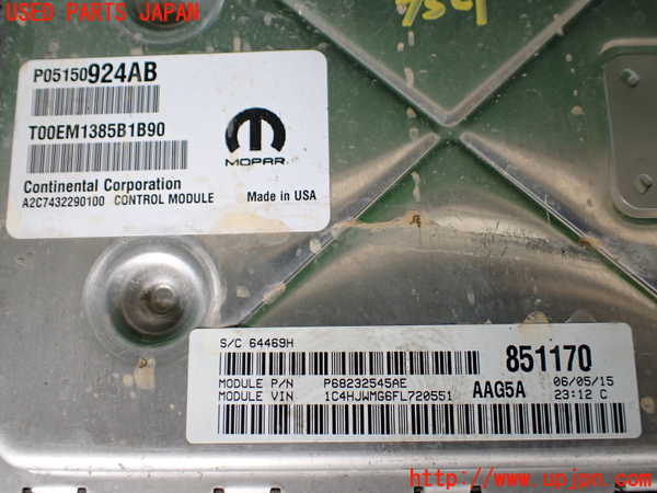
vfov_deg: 46.8
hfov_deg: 60.0
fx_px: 569
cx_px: 328
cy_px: 246
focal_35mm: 30
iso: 320
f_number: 2.3
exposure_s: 1/125
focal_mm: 5.4
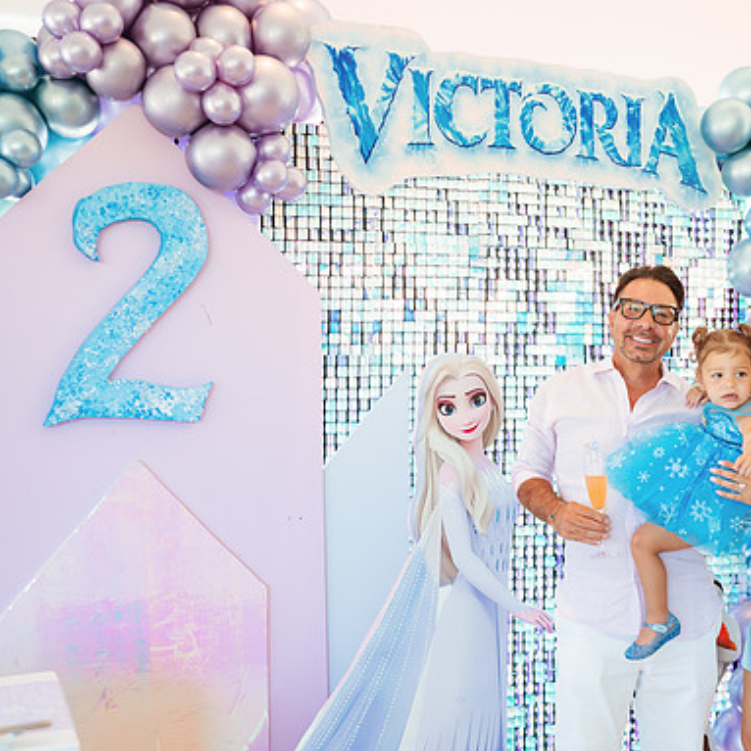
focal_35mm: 45
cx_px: 502
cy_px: 376
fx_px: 1105
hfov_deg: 37.1
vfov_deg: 37.6
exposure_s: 1/400
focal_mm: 35
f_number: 2.2
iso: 1600
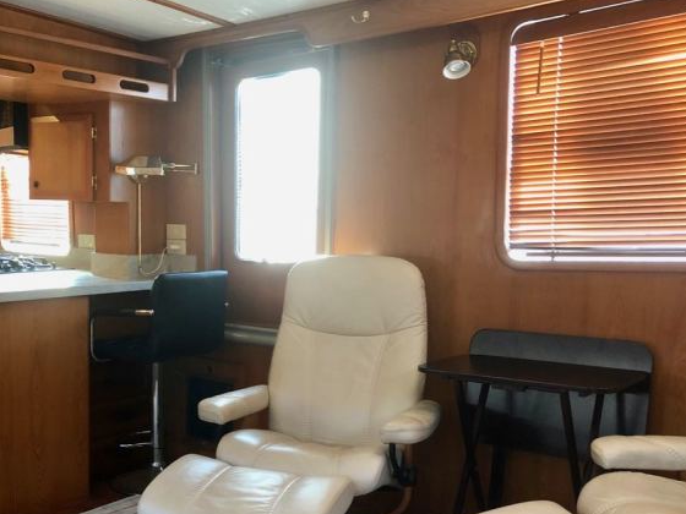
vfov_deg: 35.8
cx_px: 234
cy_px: 322
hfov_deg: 46.1
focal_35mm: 40
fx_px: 793
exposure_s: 1/15
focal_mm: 3.99
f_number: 1.8
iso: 80
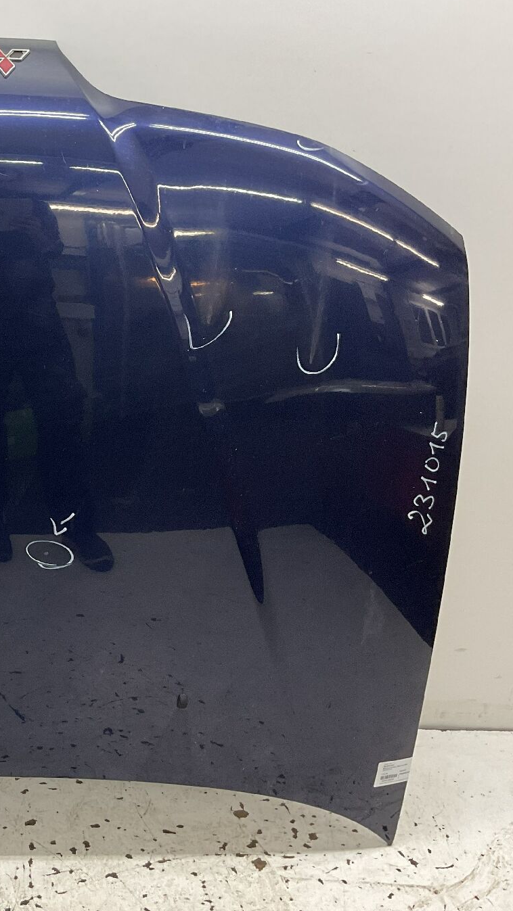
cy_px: 434
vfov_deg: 45.5
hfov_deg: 25.1
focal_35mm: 45
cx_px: -18
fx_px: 1088
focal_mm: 3
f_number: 1.8
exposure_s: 1/100
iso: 64
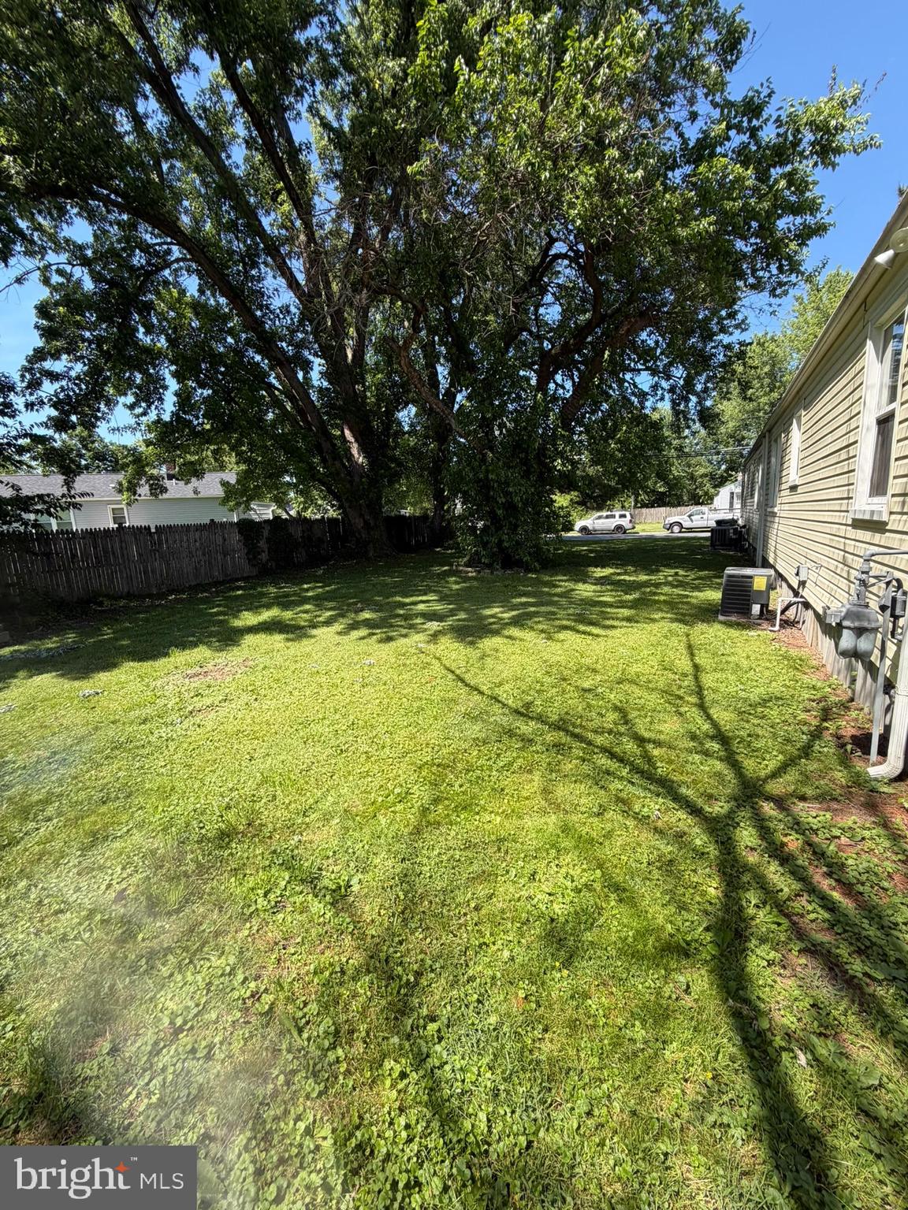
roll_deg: +2.4
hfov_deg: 85.7
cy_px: 605
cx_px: 454
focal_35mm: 14
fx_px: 490
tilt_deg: -7.9
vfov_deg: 102.1
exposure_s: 1/502
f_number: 2.2
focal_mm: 2.22
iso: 50
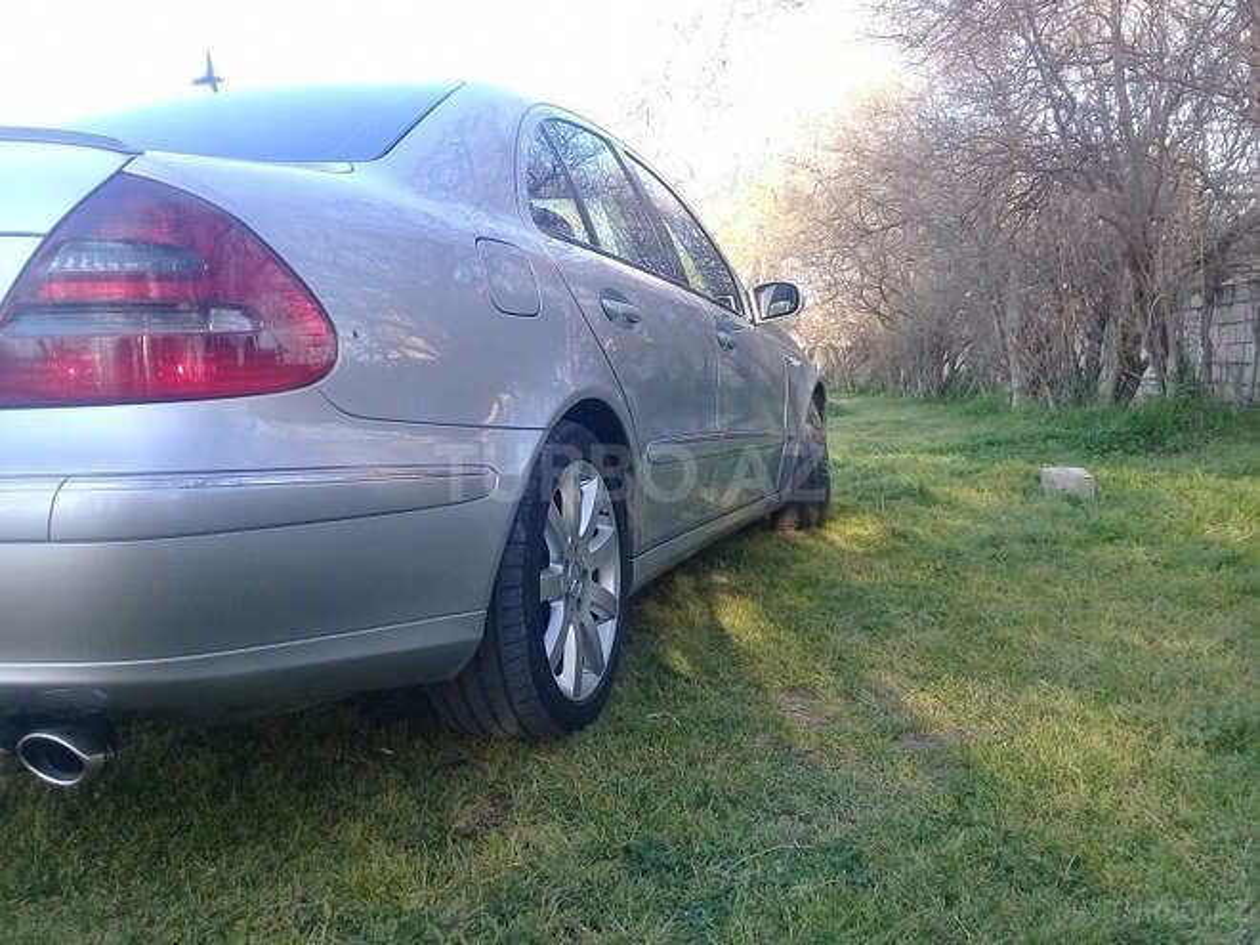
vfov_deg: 45.4
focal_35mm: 31
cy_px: 472
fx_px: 1128
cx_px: 630
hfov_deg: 58.4
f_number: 2.2
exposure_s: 1/100
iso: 50
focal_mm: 3.3
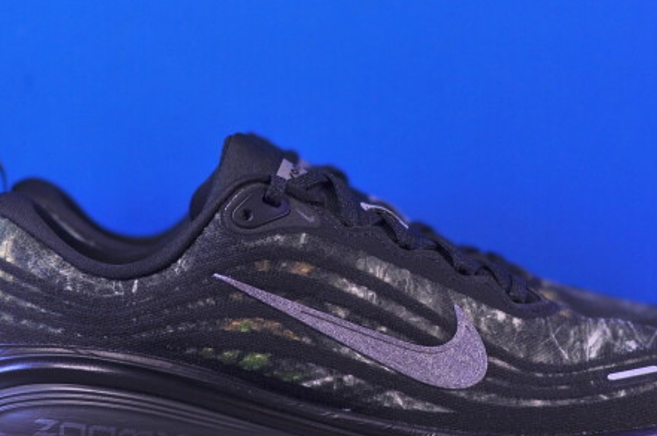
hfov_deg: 15.1
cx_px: 331
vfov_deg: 10.1
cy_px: 234
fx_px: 2479
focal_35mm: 136
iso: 250
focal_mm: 50
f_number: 2.5
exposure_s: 1/320
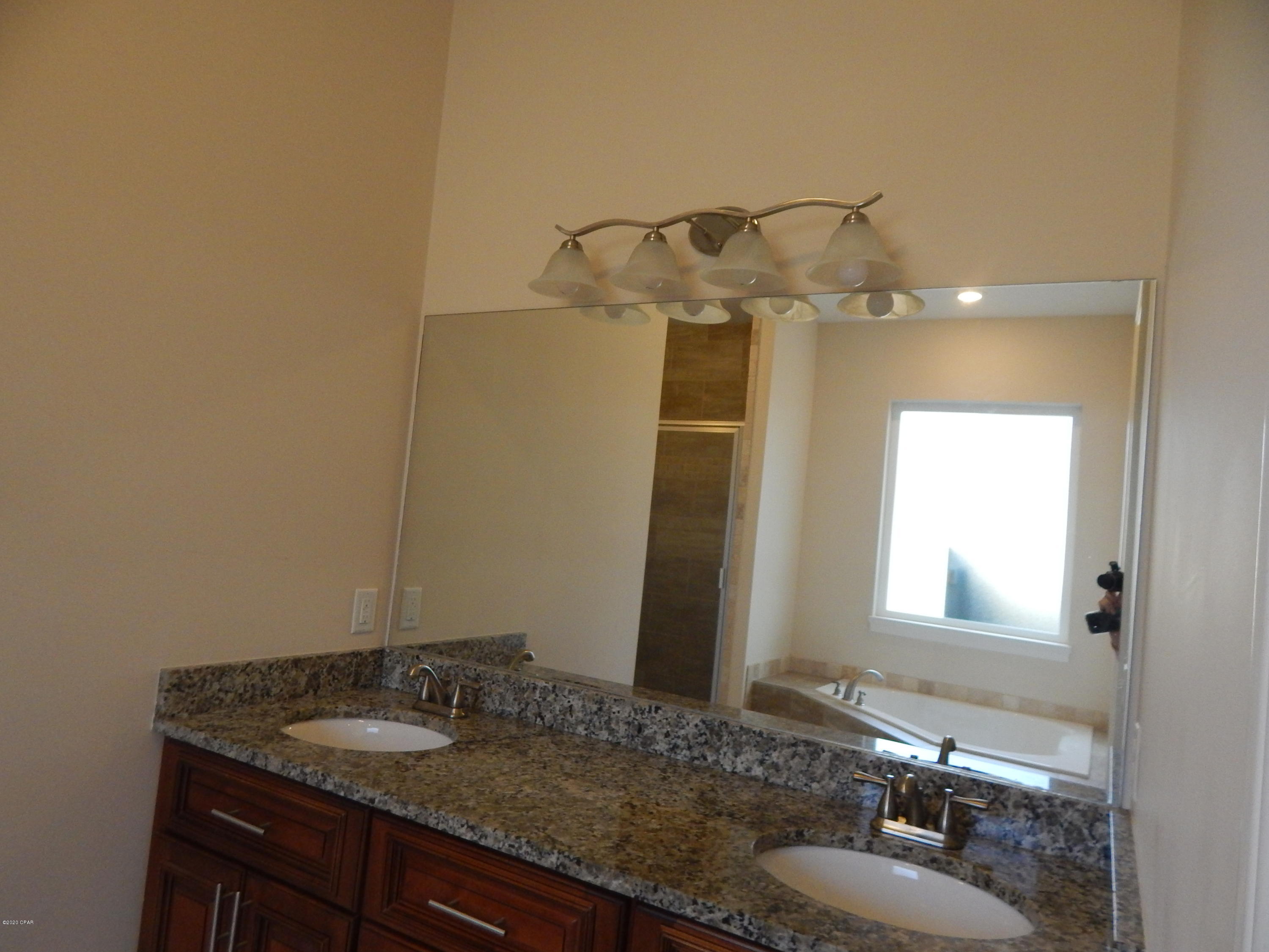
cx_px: 634
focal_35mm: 22
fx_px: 807
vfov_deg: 61.1
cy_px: 476
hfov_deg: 76.4
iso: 400
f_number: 3
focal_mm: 4
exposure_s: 1/100
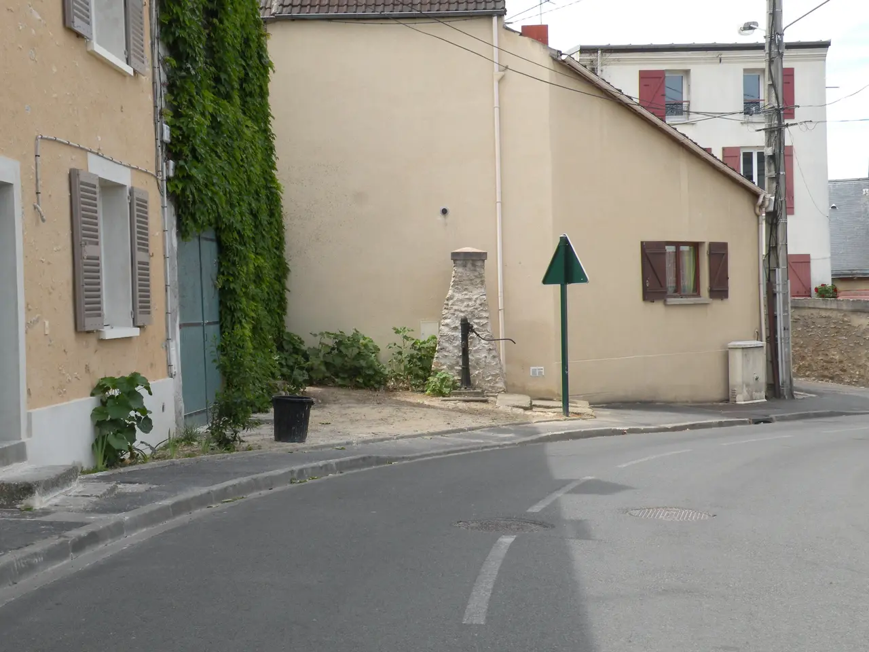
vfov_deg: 26.1
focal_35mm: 56
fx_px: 1406
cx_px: 434
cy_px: 326
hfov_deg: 34.3
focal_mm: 9.8
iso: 64
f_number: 5.6
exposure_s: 1/172
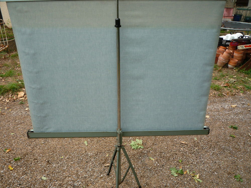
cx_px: 126
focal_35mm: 30
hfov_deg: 60.0
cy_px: 94
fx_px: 218
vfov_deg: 46.8
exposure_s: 1/60
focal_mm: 5.2
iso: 100
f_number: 3.3
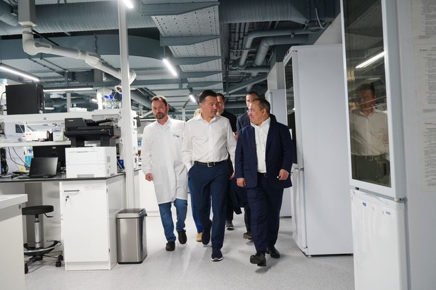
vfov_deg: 40.0
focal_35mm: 33
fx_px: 400
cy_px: 145
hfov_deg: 57.2
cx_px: 218
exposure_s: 1/320
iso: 4000
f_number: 4.5
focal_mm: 33
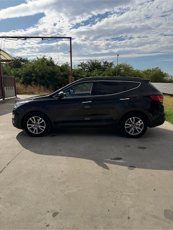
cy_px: 115
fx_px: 160
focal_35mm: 24
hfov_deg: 56.8
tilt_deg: -12.3
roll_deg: -0.6
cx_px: 86
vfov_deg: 71.6
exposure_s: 1/9091
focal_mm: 6.76
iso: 80
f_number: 1.78
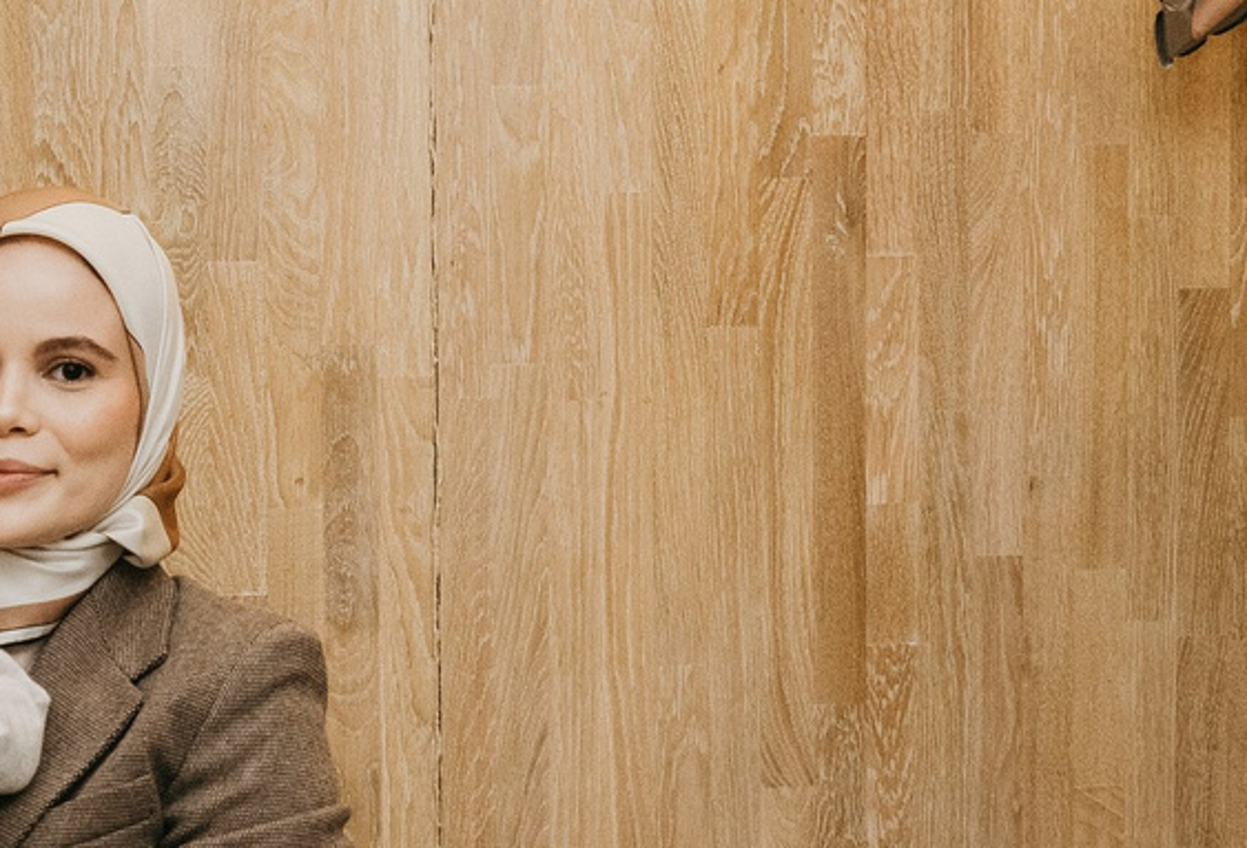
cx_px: -176
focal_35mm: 114
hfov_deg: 17.2
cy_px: 535
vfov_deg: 12.2
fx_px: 3974
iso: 500
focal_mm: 24
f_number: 4
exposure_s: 1/160
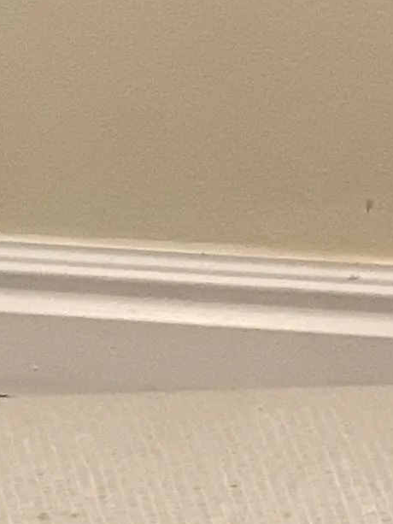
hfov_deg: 4.2
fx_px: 5175
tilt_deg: -29.1
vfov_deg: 5.8
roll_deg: +2.8
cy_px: 399
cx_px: -833
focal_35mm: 342
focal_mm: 6
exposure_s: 1/60
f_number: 2.4
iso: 100
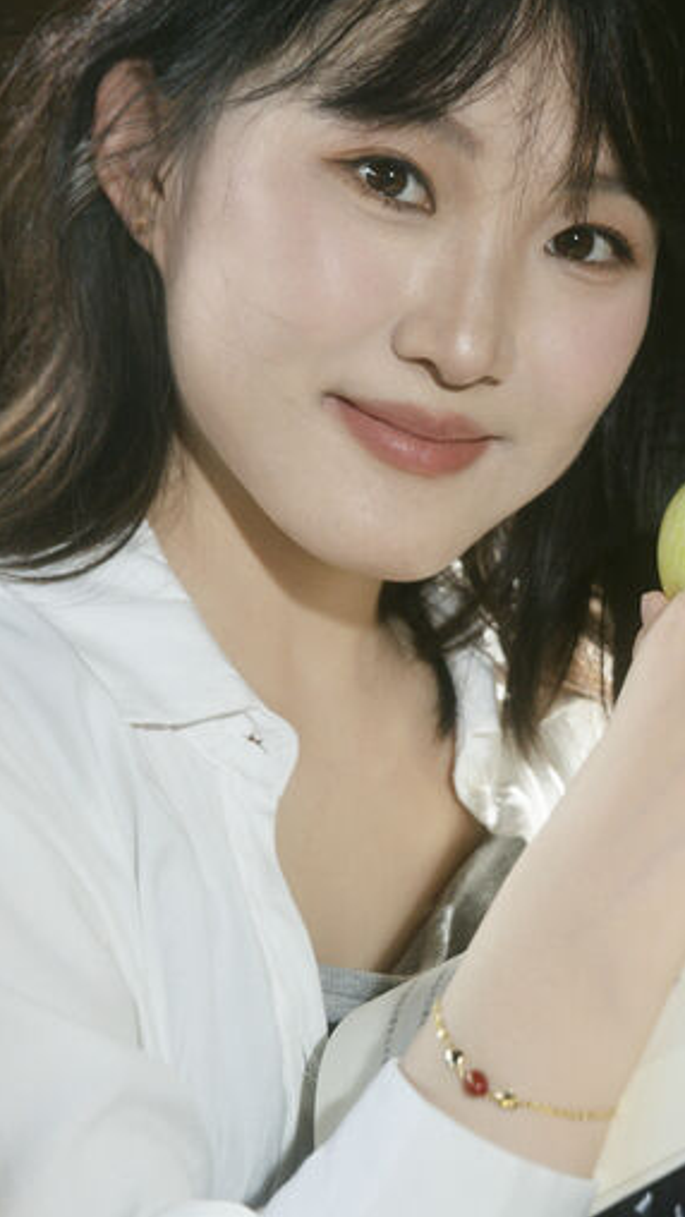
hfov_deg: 8.3
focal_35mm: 146
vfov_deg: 14.7
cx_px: 742
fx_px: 4711
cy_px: 585
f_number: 4
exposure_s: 1/125
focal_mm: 59
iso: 500
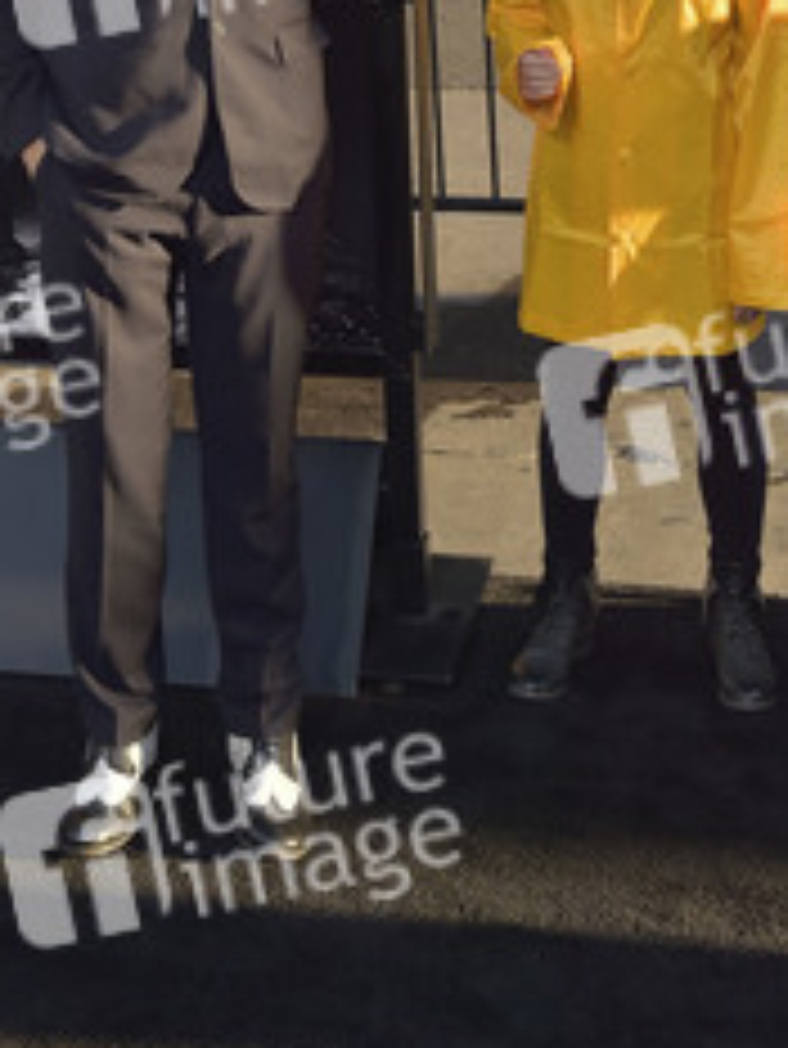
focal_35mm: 66
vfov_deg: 28.6
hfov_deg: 22.3
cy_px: 166
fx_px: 2001
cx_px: 362
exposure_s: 1/320
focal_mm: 40
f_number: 6.3
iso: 500
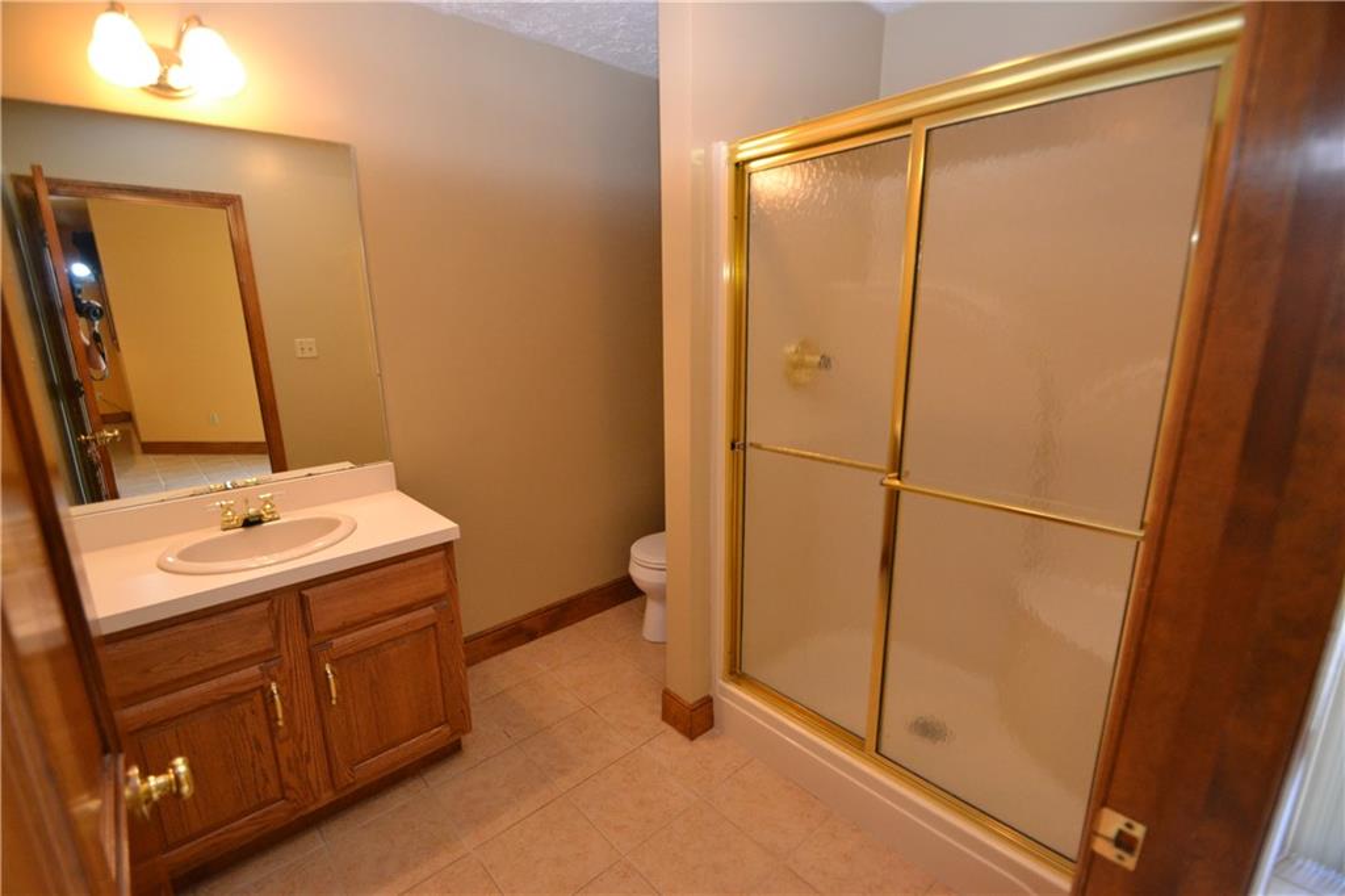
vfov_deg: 77.3
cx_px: 672
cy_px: 448
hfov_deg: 100.4
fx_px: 560
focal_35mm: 15
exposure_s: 1/60
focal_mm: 10
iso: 1400
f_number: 3.5
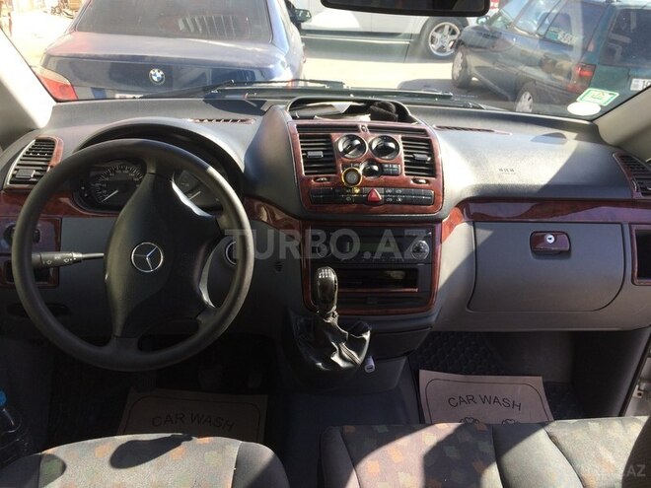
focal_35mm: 29
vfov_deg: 48.2
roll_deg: -4.9
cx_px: 326
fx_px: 545
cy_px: 244
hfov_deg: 61.7
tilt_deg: -27.3
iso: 32
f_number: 2.2
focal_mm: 4.15
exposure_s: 1/336
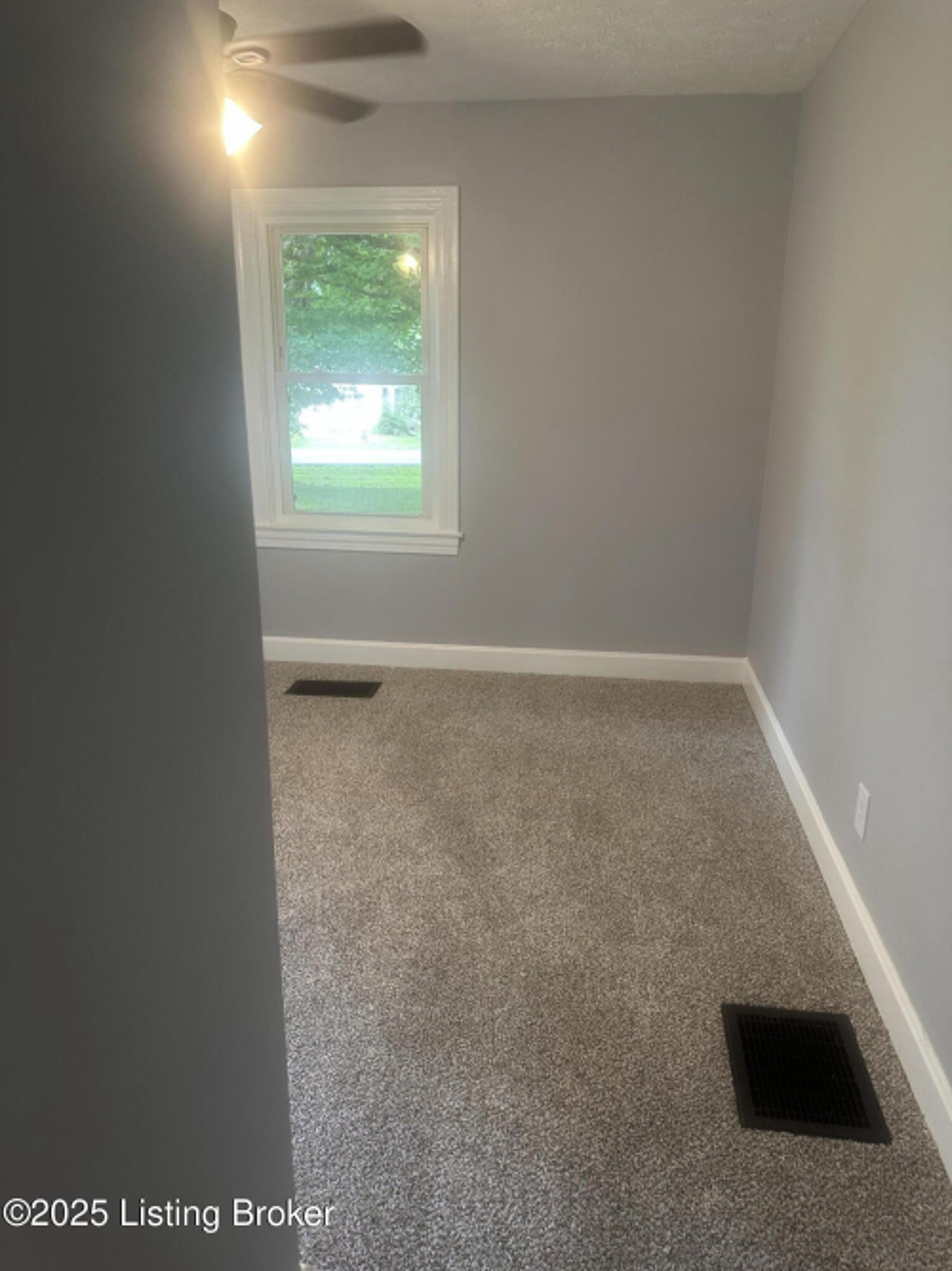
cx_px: 476
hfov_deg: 56.8
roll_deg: -1.6
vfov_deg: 71.6
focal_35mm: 24
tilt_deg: -14.6
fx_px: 880
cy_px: 636
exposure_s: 1/60
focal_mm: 6.86
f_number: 1.78
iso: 160
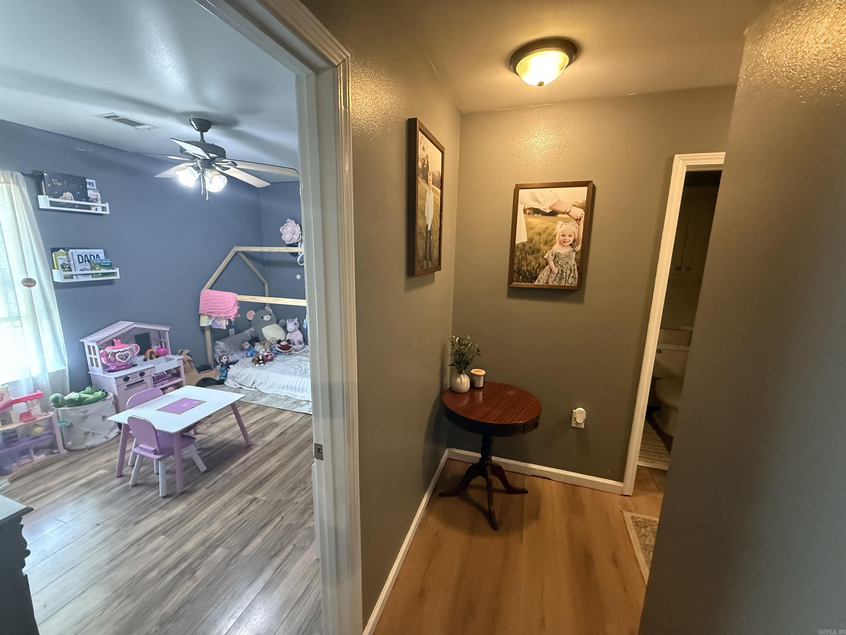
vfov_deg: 85.7
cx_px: 423
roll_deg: -1.0
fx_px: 342
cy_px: 318
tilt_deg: -11.2
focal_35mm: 14
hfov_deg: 102.1
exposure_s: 1/60
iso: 800
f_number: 2.2
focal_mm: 2.22
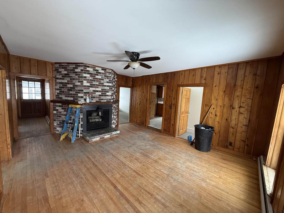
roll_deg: -3.5
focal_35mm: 14
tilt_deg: -6.6
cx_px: 142
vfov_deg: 85.7
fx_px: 115
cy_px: 106
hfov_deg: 102.1
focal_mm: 2.22
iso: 400
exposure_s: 1/83
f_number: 2.2
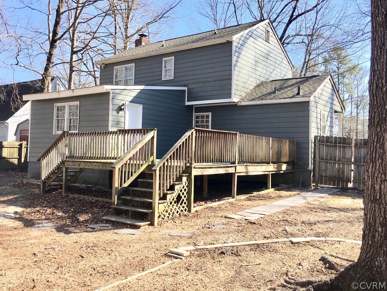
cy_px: 132
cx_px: 186
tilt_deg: +3.8
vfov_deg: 44.1
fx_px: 358
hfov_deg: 56.8
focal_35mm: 32
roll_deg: -1.4
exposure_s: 1/663
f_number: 2.2
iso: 25
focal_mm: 4.15
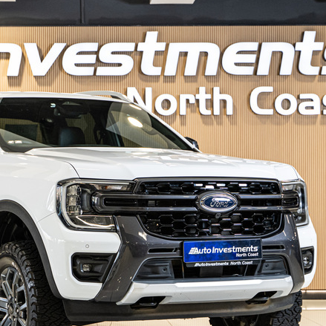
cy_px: 179
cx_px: 59
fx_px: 1183
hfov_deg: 15.6
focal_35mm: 111
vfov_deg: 15.7
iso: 640
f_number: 3.5
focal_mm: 56
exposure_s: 1/160
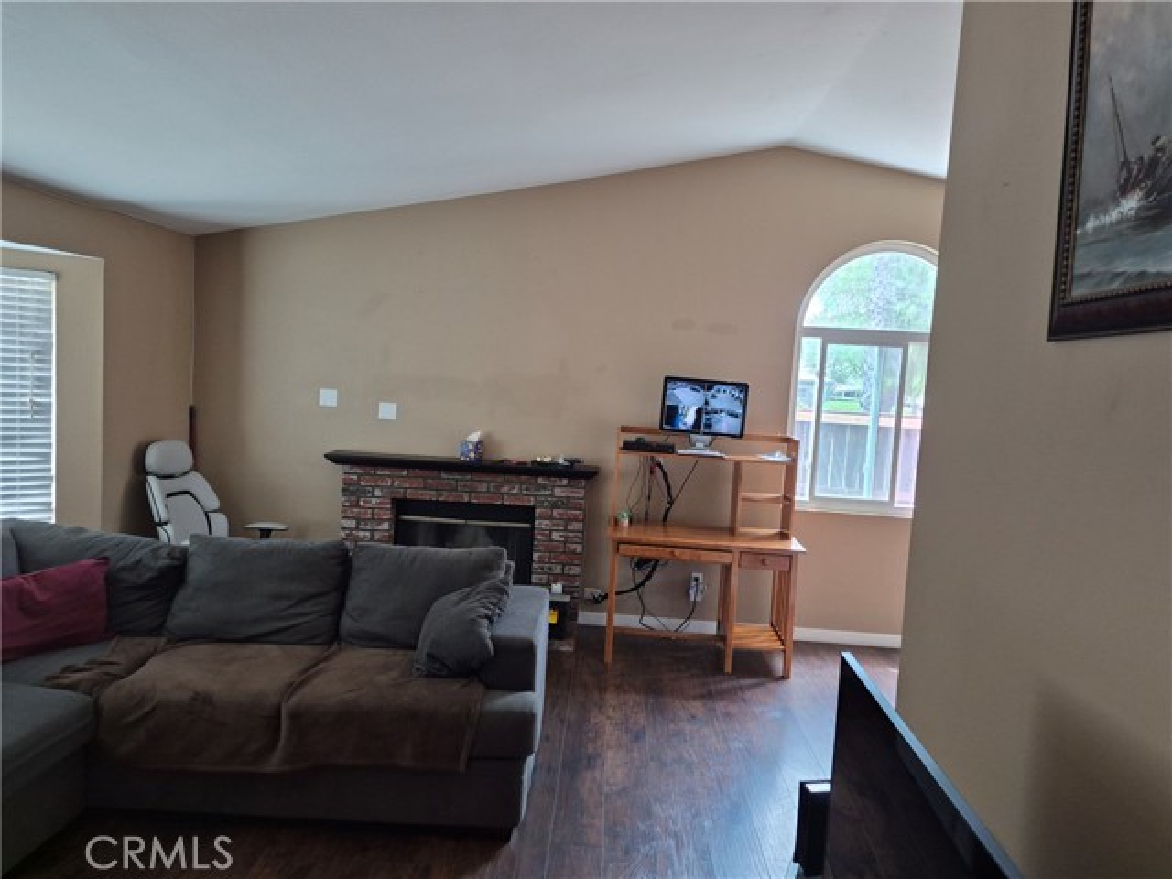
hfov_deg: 73.9
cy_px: 440
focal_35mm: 23
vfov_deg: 58.9
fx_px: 779
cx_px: 586
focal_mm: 5.4
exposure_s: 1/120
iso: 400
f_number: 1.8
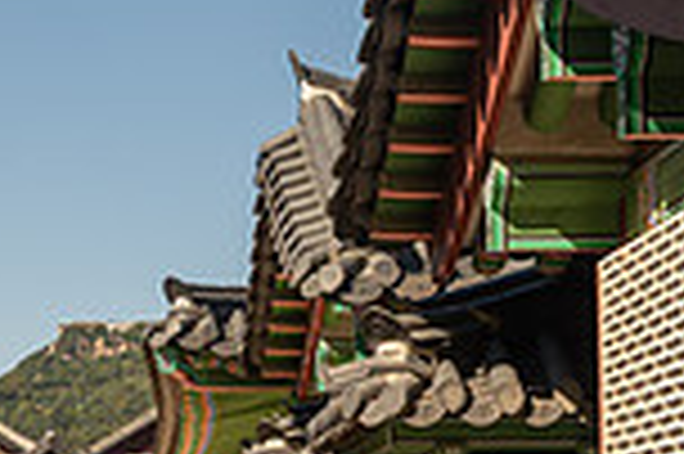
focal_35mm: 120
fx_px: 2278
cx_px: -97
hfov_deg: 16.5
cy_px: 414
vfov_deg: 11.3
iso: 64
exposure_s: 1/500
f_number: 5
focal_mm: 29
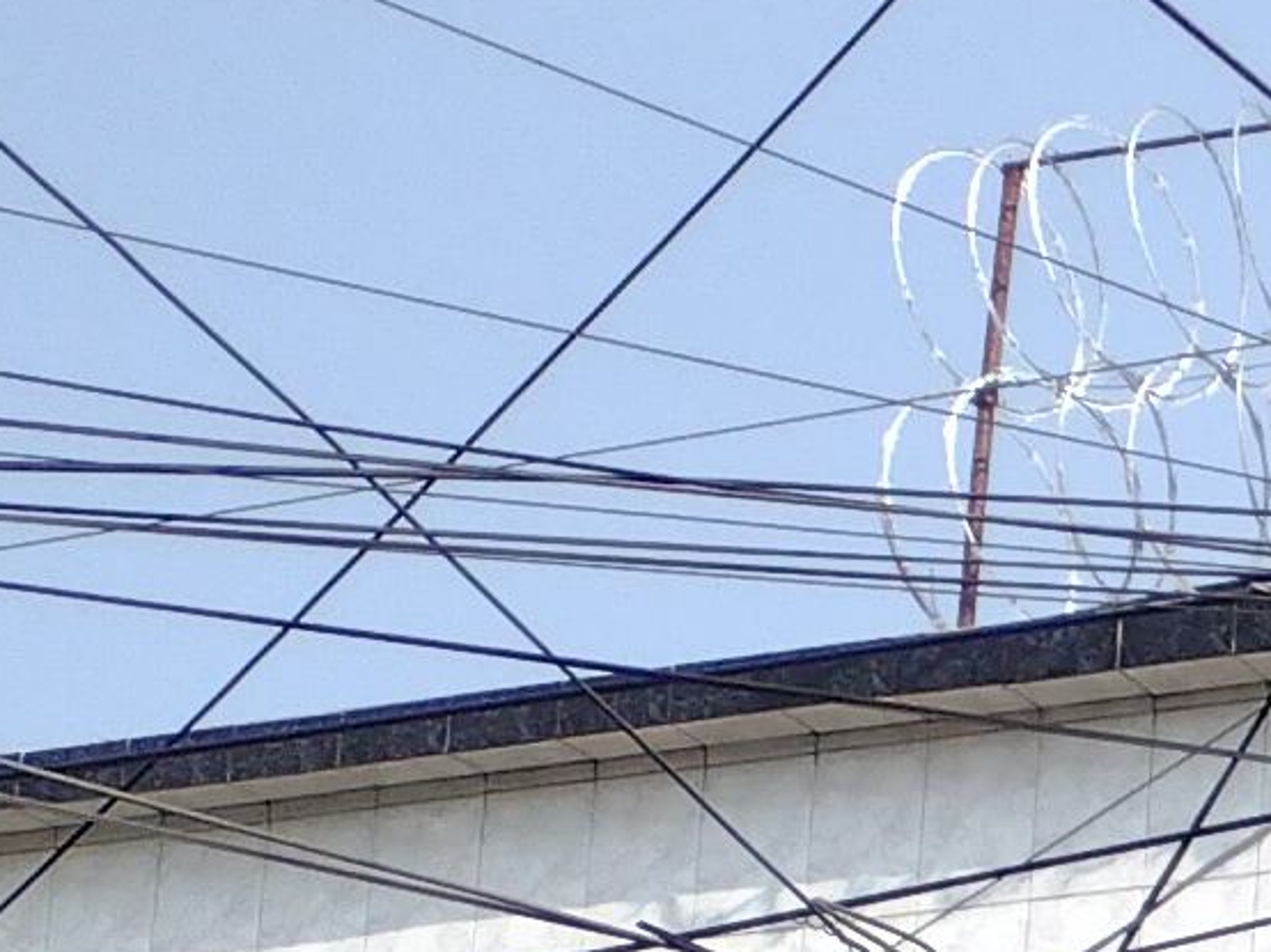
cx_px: 3990
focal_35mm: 195
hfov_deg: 8.3
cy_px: 2691
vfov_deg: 6.9
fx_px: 7157
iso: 100
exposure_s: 1/1481
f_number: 1.7
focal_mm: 4.71
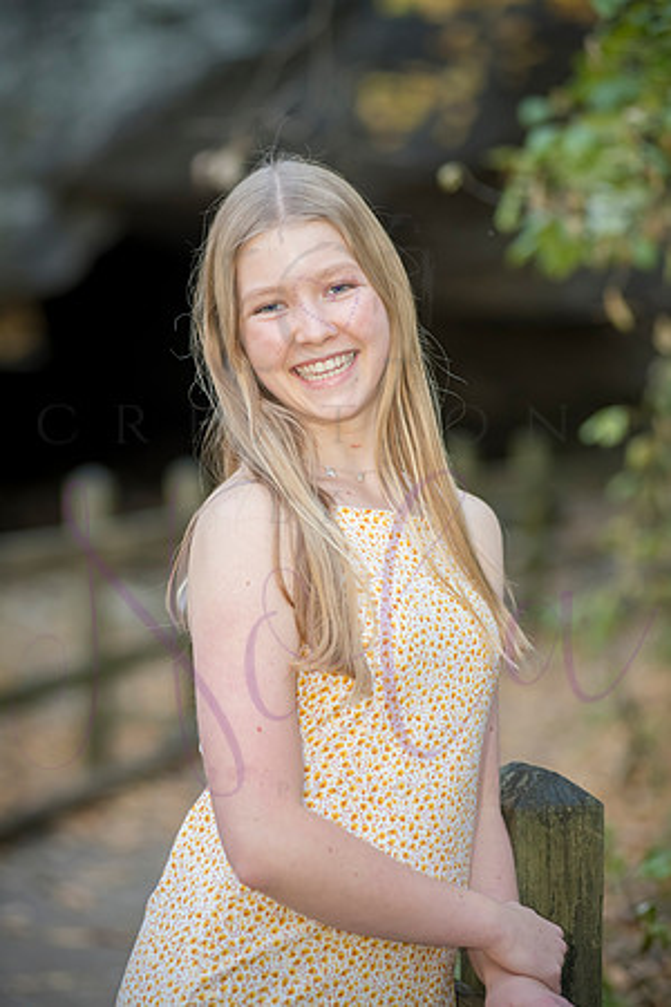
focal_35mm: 120
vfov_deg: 17.1
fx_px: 3355
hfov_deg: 11.4
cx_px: 336
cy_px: 504
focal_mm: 120
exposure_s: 1/250
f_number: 4
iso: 800
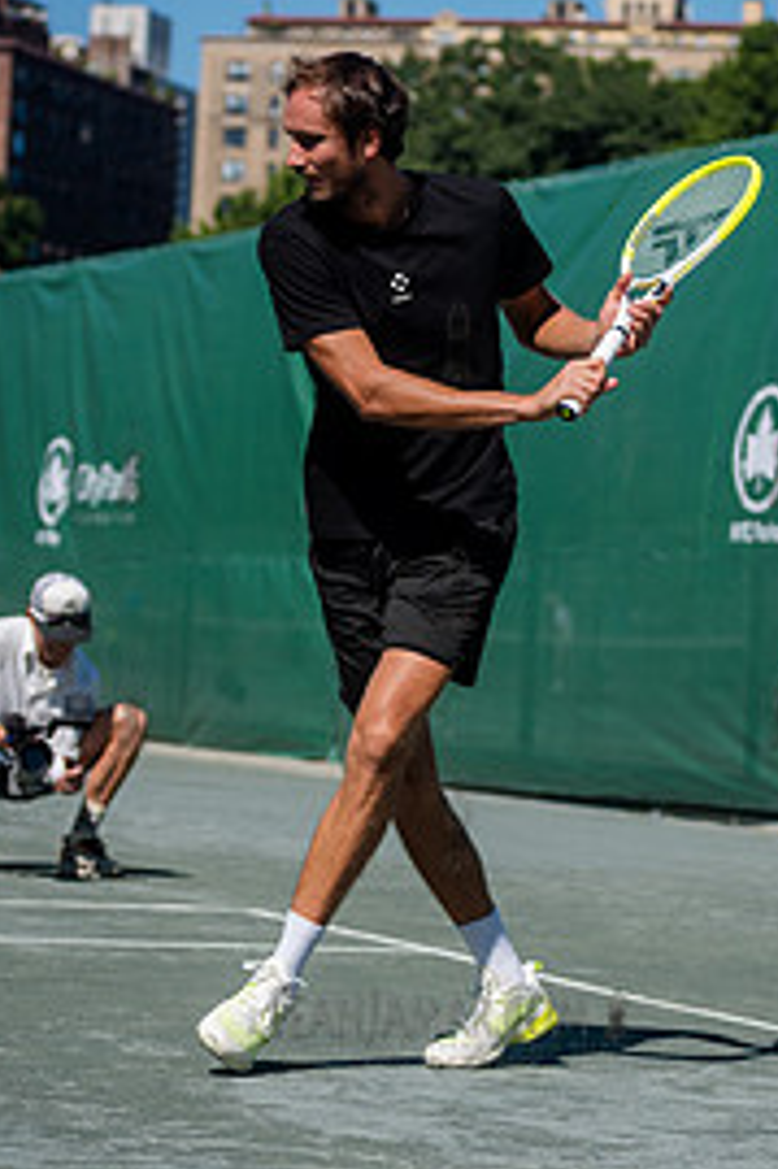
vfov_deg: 15.3
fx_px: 4349
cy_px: 587
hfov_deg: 10.2
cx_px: 456
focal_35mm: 134
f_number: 4
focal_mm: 80
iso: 200
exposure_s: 1/2500
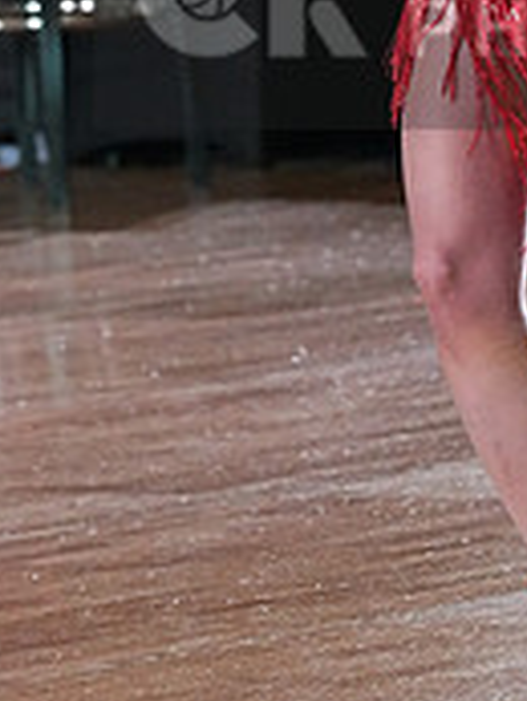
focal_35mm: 571
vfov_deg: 3.5
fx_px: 11576
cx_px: 655
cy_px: -4
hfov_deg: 2.6
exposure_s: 1/400
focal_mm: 177
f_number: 6.3
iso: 8000
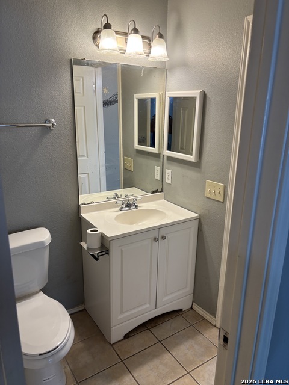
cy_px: 192
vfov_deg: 67.3
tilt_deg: -15.4
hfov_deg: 53.1
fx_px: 289
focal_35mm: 26
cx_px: 144
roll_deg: -1.8
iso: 80
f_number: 1.6
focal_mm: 5.96
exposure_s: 1/60
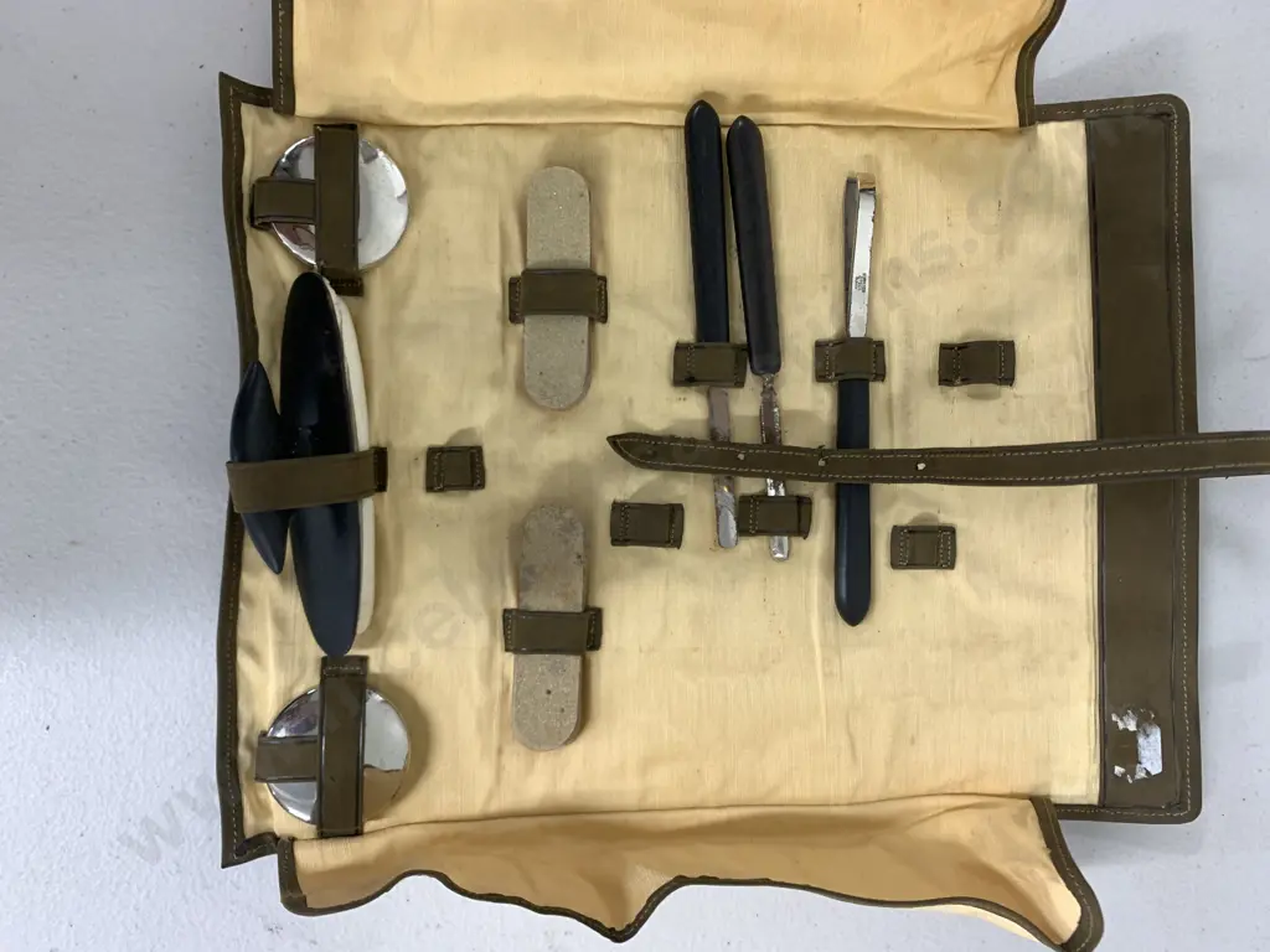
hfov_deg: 67.3
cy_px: 476
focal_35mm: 26
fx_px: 954
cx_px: 635
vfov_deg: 53.1
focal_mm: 4.25
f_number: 1.8
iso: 100
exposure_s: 1/50
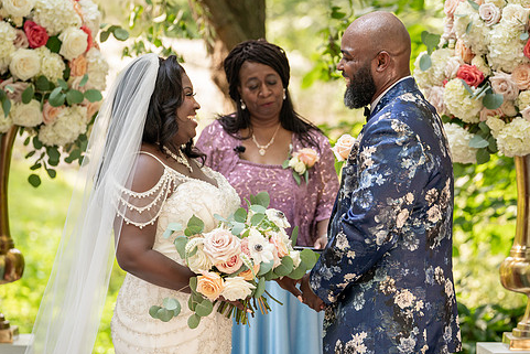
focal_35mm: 180
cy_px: 167
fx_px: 2651
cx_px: 281
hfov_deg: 11.4
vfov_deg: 7.6
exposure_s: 1/200
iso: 400
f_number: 4
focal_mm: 143
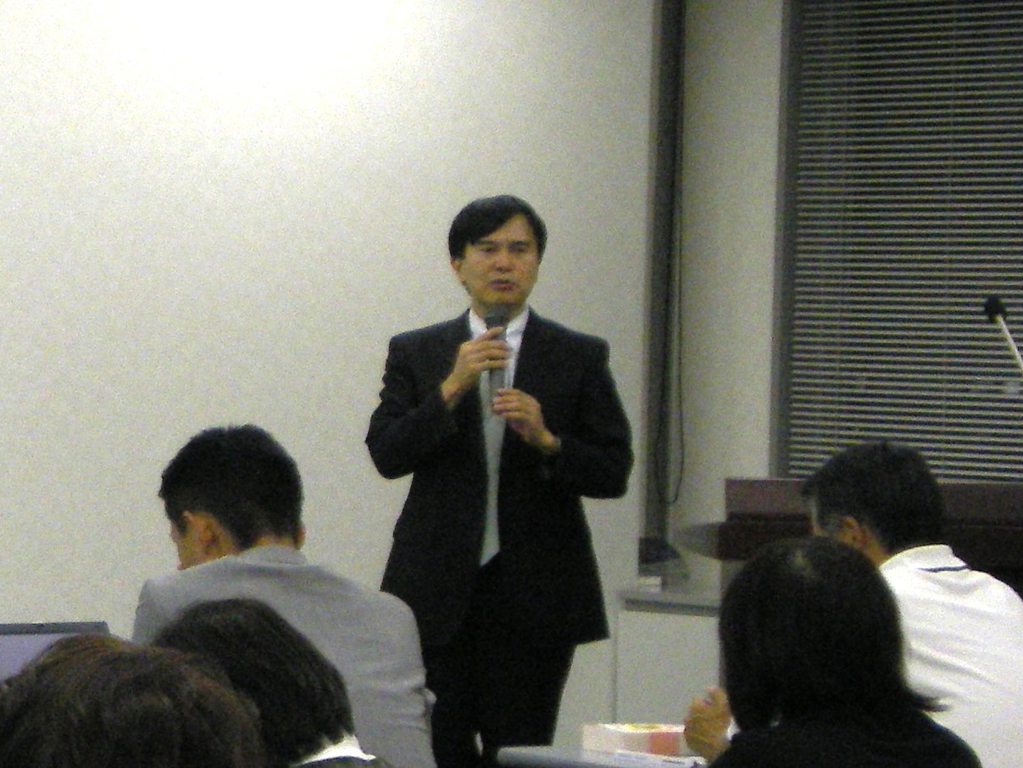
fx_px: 1744
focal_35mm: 59
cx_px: 512
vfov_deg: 24.8
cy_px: 384
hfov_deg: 32.7
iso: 320
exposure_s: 1/60
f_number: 4.2
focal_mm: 10.3
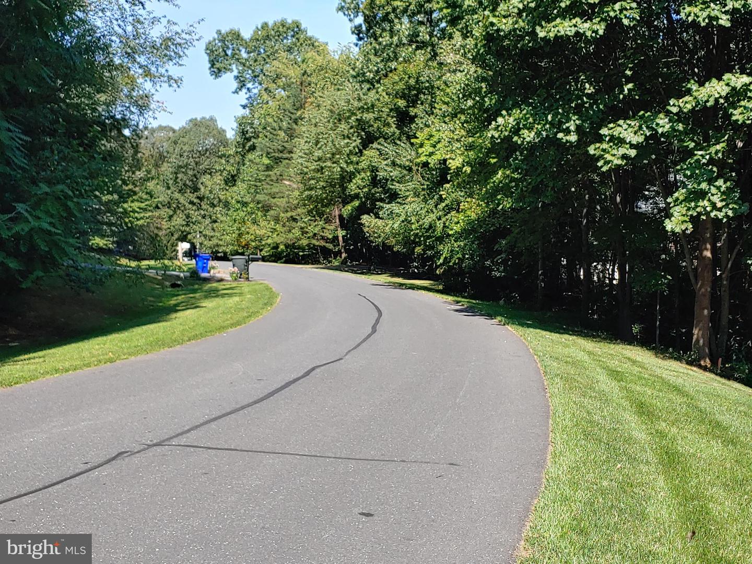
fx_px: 978
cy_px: 282
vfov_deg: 32.2
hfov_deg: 42.1
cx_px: 376
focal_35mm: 45
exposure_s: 1/1136
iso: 50
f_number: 1.5
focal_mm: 4.23
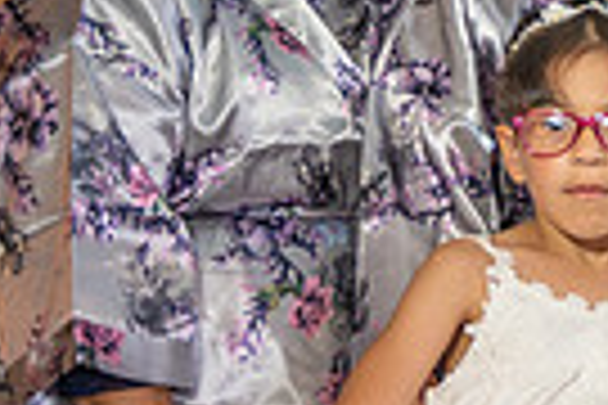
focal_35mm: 136
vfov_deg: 10.1
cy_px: 133
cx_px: 1072
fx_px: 2297
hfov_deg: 13.6
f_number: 2.8
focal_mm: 31.6
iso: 800
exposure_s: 1/80
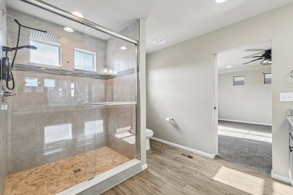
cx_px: 146
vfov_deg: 77.3
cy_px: 98
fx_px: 122
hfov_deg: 100.4
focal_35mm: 15
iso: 800
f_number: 8
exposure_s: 1/20
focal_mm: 10
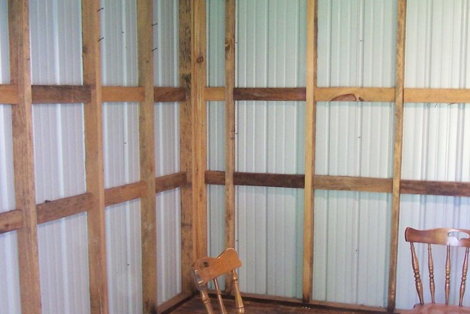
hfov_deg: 28.0
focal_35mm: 72
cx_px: 292
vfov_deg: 18.9
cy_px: 195
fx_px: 940
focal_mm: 6.3
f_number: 2.8
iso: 140
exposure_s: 1/15
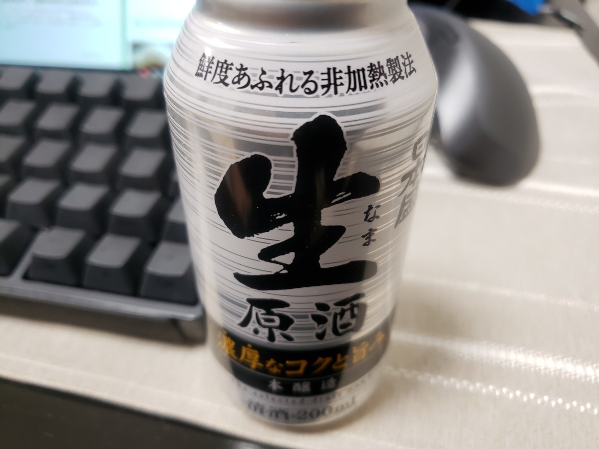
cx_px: 300
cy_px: 224
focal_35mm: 26
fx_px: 450
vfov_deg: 53.1
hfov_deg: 67.3
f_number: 1.5
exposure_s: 1/60
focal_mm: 4.3
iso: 320
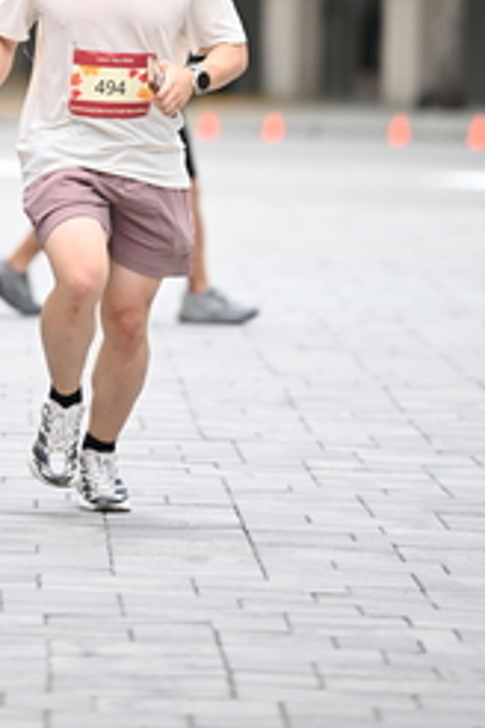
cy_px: -30
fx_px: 9032
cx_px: 1
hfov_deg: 3.1
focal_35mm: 447
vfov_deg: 4.6
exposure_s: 1/1600
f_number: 2.8
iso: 640
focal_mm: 200
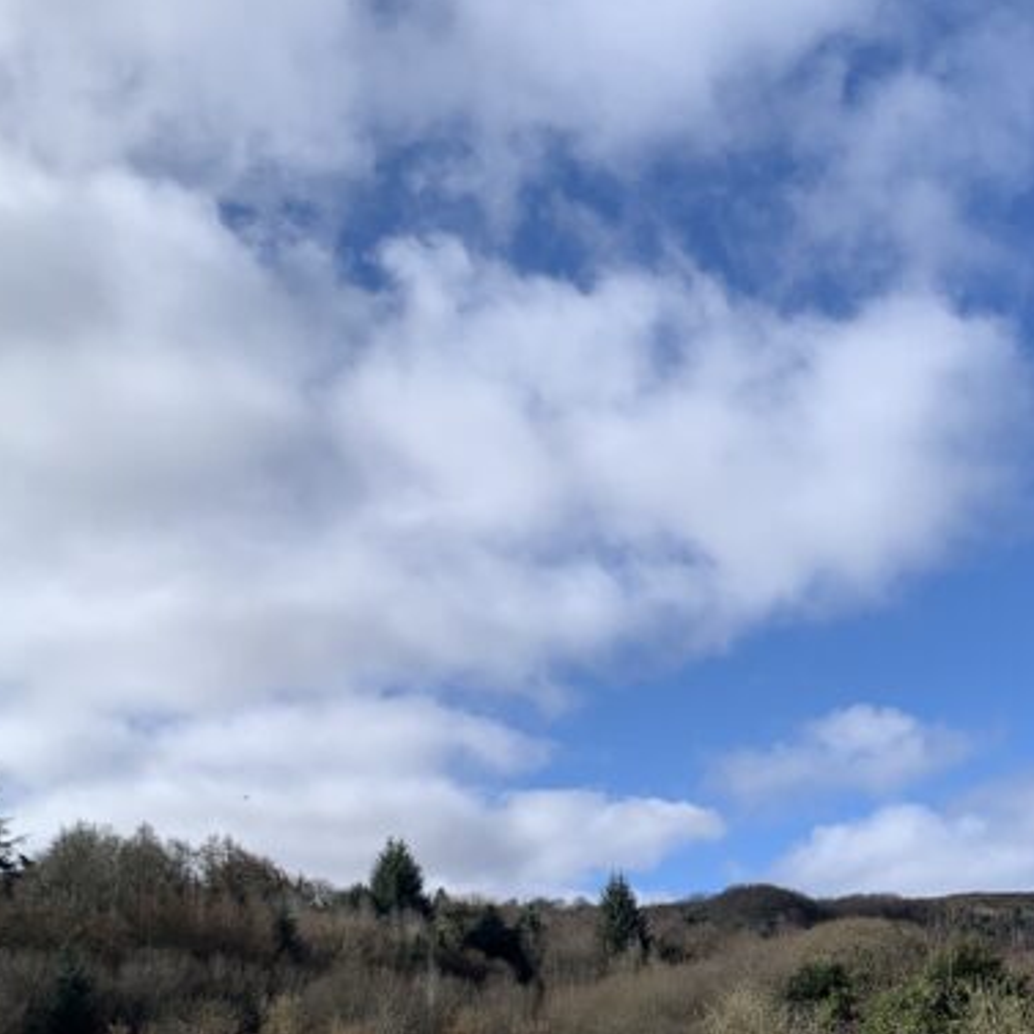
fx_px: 1622
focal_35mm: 48
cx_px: 704
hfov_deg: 35.0
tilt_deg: +14.7
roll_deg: +0.7
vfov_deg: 34.5
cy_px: 801
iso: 25
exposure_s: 1/3086
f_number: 1.8
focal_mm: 4.25
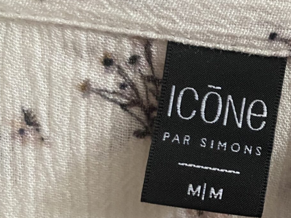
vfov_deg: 26.0
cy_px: 146
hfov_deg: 31.7
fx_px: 471
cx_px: 291
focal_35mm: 56
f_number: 1.8
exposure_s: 1/57
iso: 500
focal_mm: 4.25
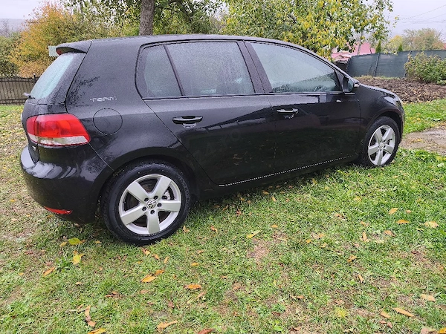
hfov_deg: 73.9
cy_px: 167
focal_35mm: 23
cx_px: 223
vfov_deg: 58.9
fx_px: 296
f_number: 1.65
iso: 80
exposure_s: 1/100
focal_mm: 6.18
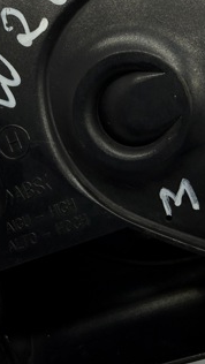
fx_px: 512
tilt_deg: -64.4
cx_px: 135
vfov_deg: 39.1
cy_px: 161
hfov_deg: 22.6
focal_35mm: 53
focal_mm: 2.22
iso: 40
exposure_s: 1/395
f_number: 2.2
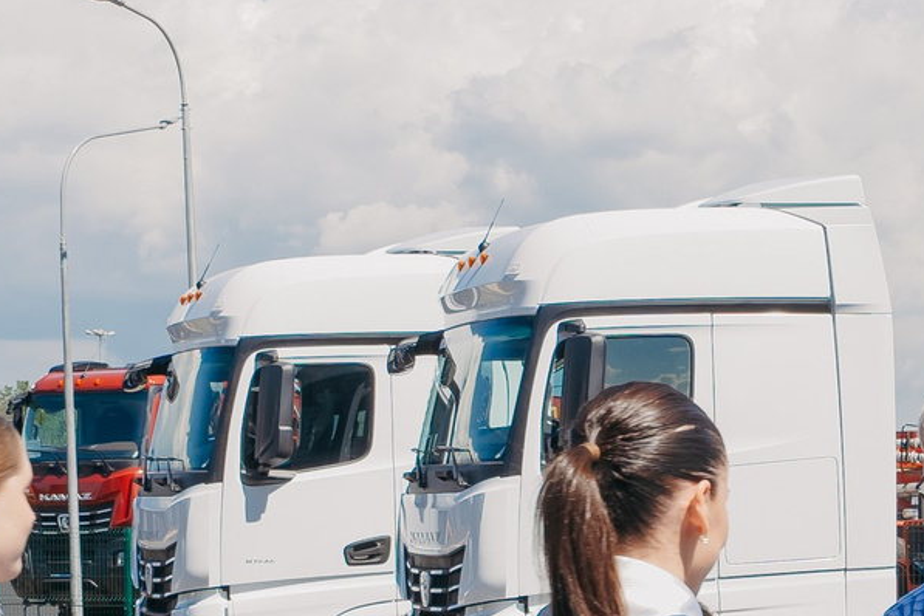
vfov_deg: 11.0
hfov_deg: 16.4
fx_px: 3080
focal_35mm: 120
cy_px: 885
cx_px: 1069
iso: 160
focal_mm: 28
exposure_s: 1/125
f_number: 13
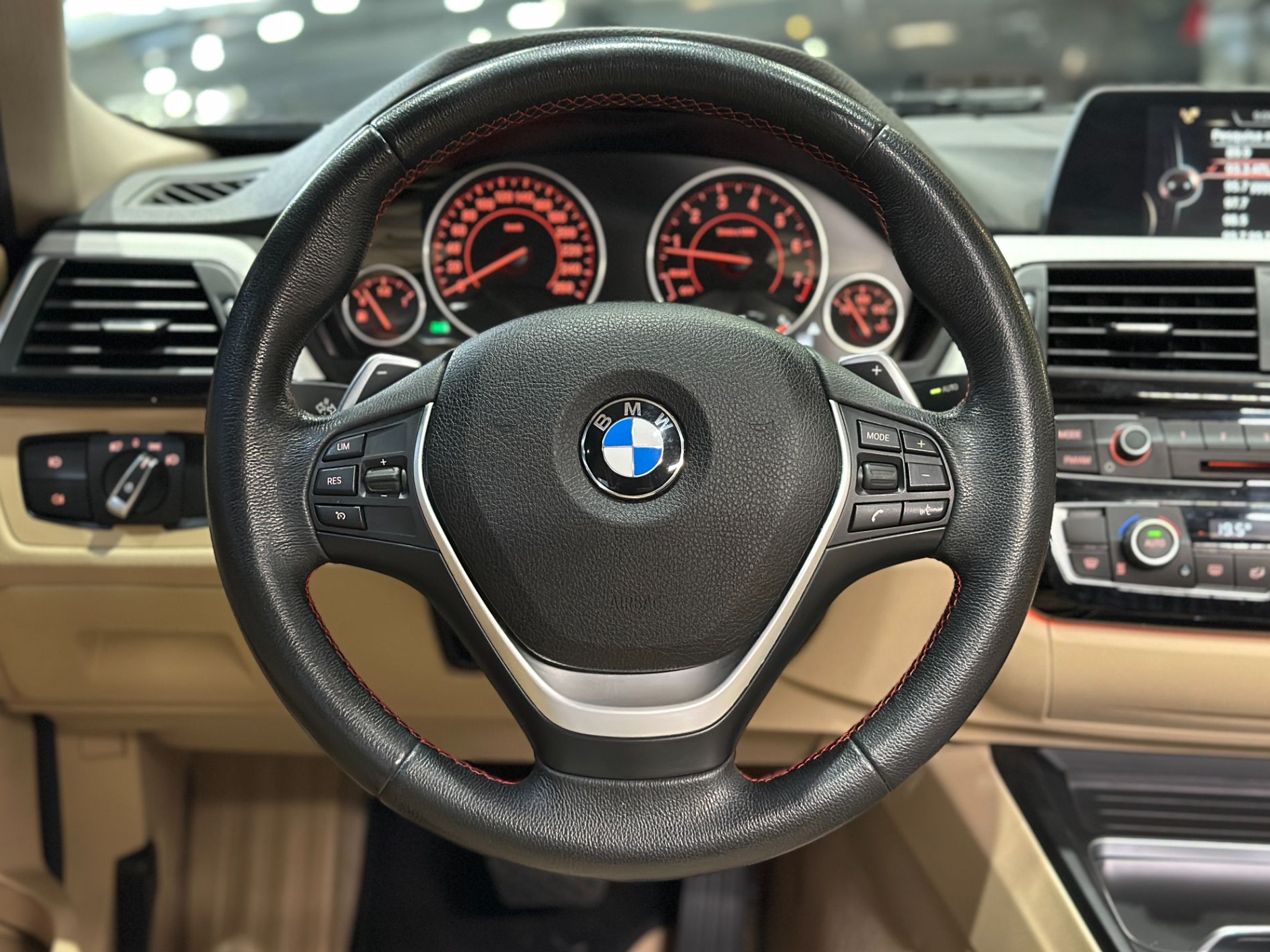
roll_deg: -0.6
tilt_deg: -15.5
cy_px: 477
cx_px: 641
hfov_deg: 38.9
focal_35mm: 49
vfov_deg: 29.7
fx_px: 1798
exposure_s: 1/34
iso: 640
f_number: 1.78
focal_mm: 6.86
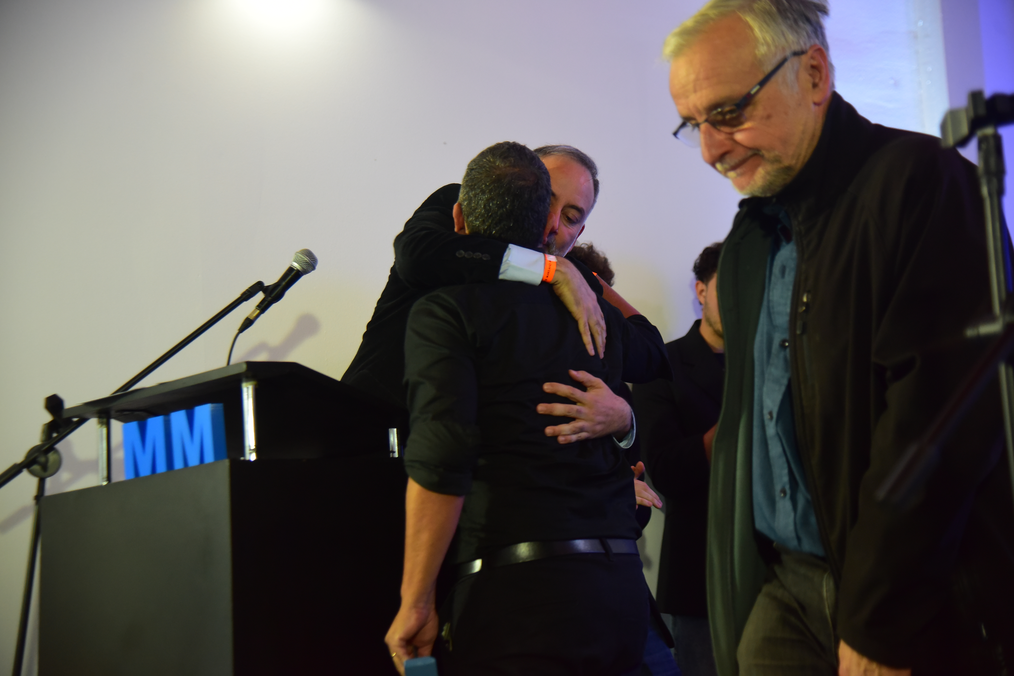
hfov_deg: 32.4
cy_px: 338
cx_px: 507
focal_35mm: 62
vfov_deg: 21.9
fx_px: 1746
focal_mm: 62
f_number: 4
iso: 2500
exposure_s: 1/125
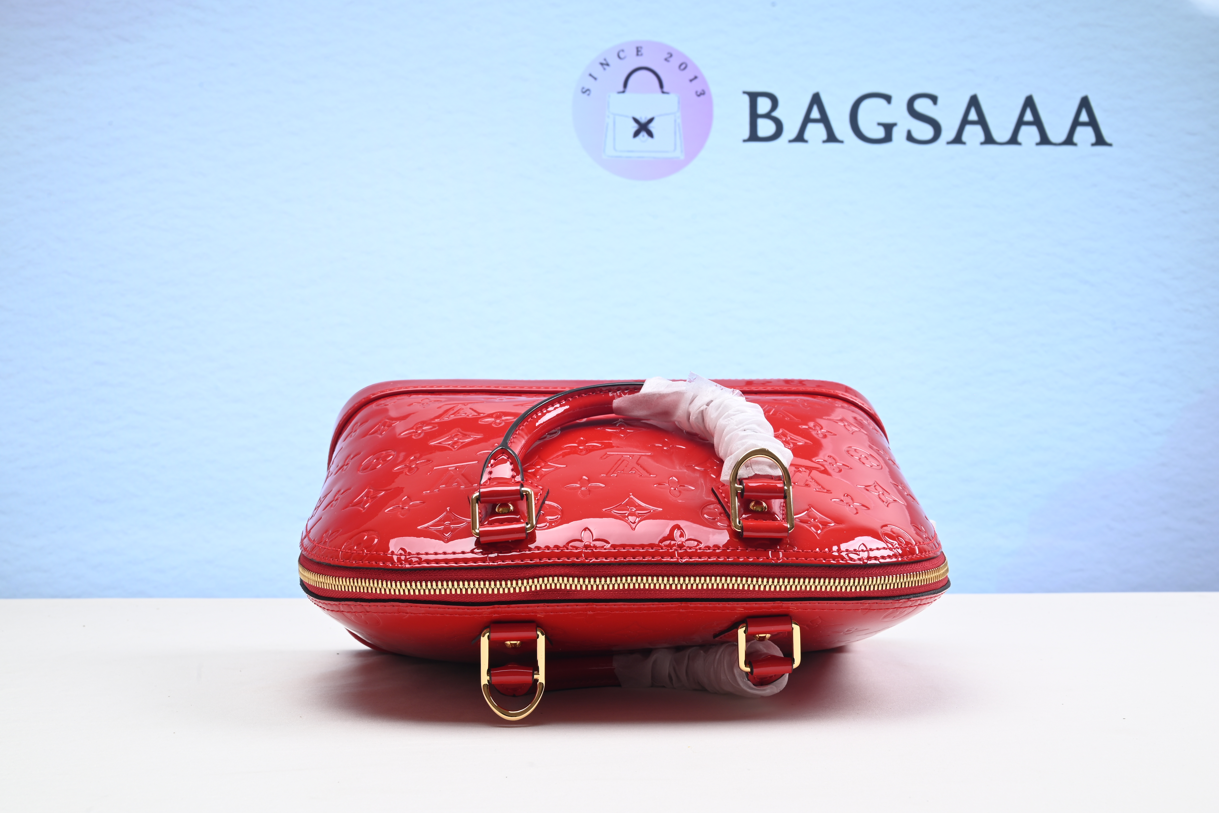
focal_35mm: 38
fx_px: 1287
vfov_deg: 35.1
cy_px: 406
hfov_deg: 50.7
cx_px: 610
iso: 100
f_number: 16
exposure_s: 1/2
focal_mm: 38
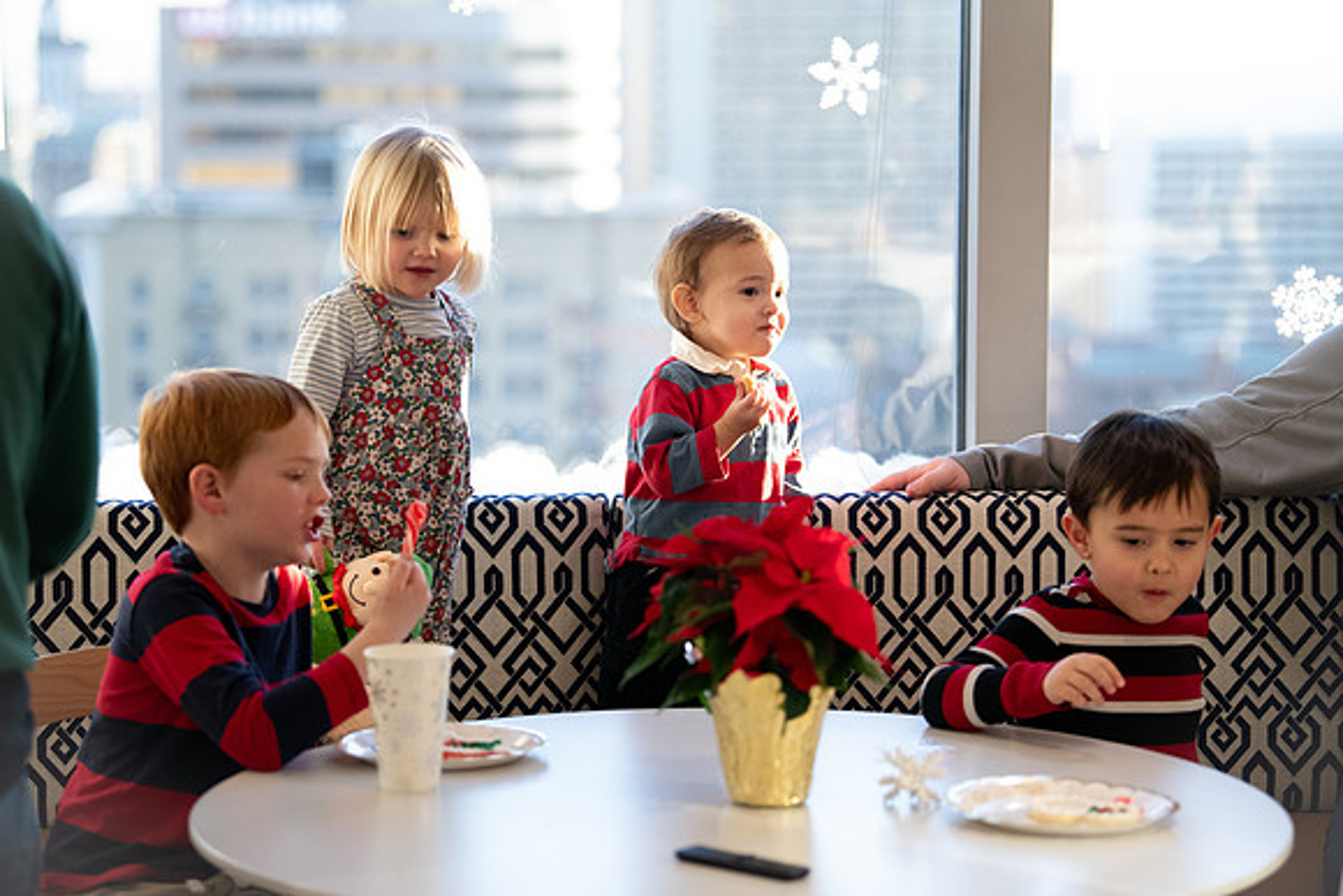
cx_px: 672
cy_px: 448
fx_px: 3731
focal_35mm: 100
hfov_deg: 20.4
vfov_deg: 13.7
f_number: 2.8
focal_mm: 100
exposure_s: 1/400
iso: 2500
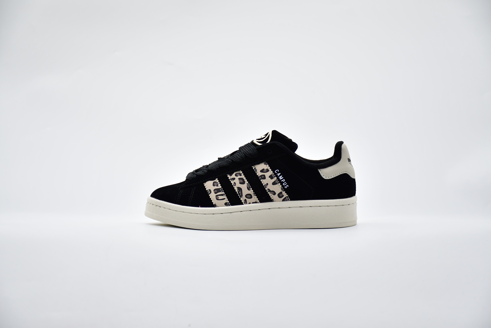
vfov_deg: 13.8
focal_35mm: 99
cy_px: 164
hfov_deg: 20.6
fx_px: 1350
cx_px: 246
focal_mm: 66
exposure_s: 1/500
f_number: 5
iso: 800
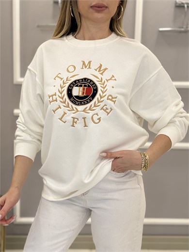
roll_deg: -1.3
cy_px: 126
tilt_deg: -5.8
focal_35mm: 48
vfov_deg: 39.7
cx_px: 94
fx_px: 349
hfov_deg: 30.3
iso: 100
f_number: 1.78
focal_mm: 6.76
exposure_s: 1/119
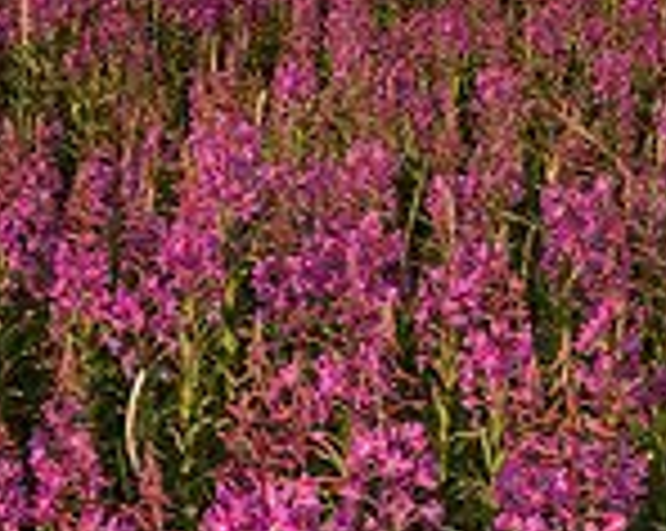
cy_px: 97
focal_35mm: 92
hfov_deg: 19.9
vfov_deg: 16.5
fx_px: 1811
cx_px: -72
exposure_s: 1/200
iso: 400
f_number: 11
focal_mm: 12
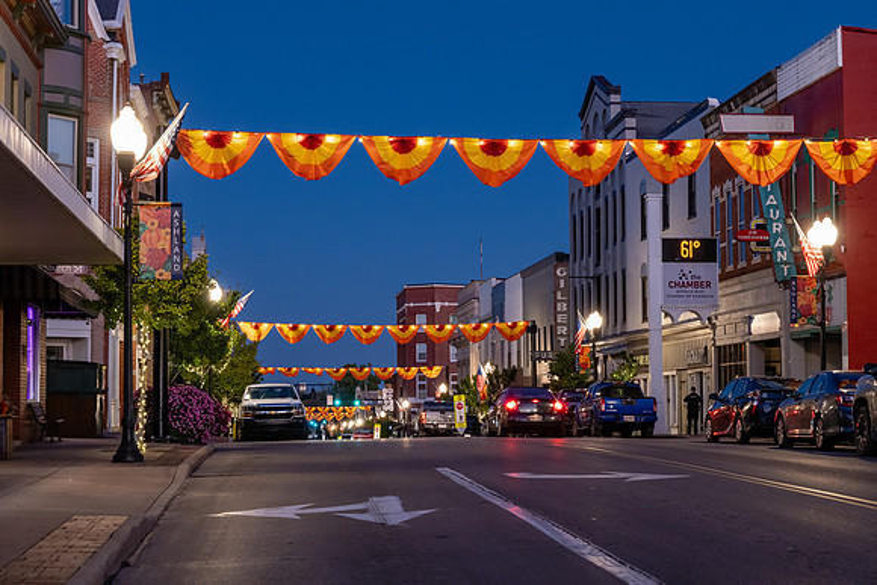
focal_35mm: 74
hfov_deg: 27.3
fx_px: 1803
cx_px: 438
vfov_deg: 18.4
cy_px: 292
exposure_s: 1/25
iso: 2000
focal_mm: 74
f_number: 7.1
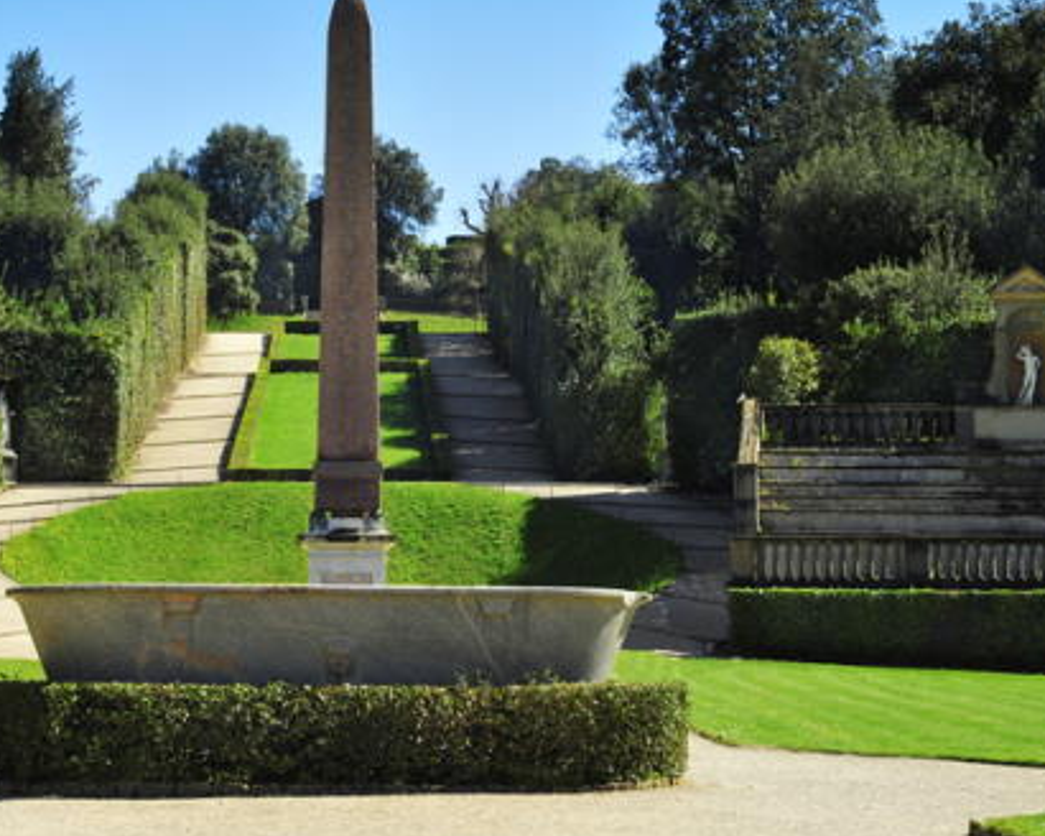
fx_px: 3186
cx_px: 339
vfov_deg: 14.9
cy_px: 376
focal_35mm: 103
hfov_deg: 18.6
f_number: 9
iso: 200
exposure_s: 1/320
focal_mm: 50
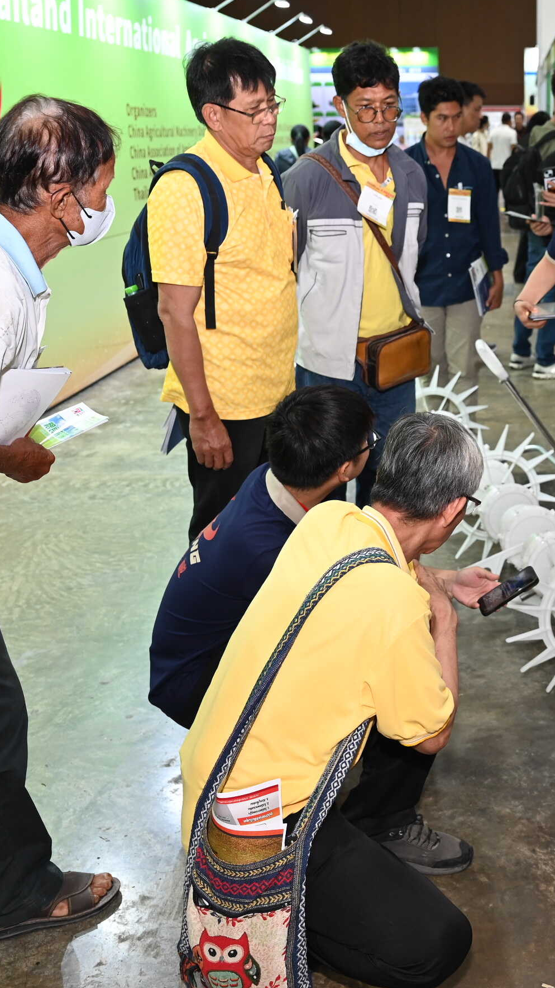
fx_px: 1125
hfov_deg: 26.7
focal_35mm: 43
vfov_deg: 47.4
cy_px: 479
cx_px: 501
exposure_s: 1/80
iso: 1000
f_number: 3.5
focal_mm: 24
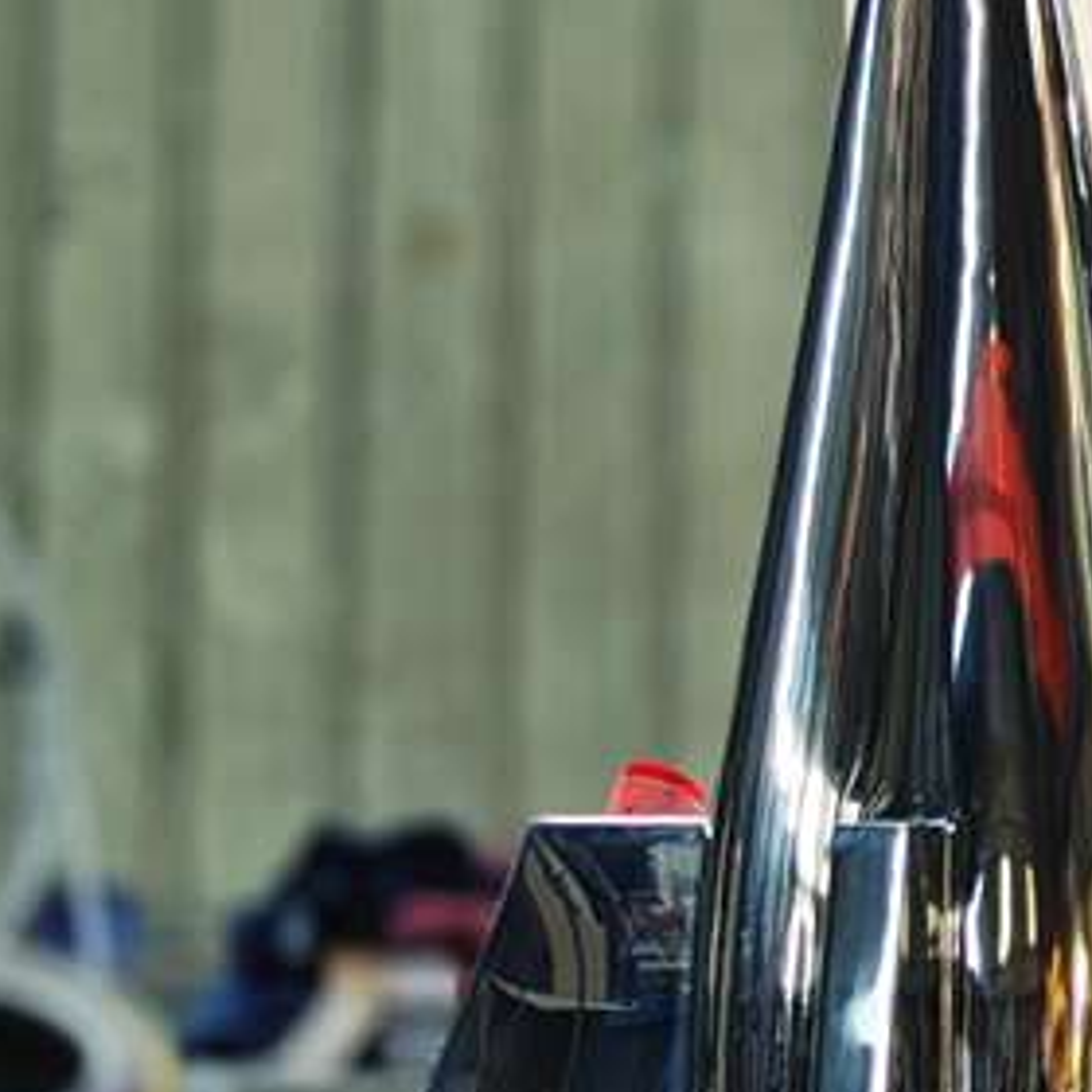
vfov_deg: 5.0
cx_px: 2254
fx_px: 12599
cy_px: -66
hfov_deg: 4.9
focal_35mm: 353
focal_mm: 16.53
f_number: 1.4
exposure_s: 1/133
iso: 200
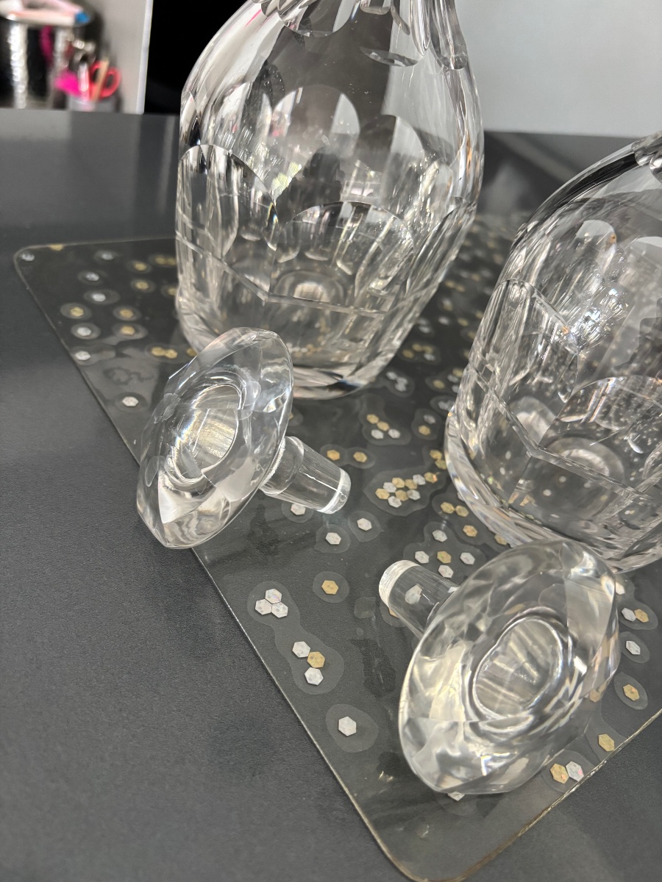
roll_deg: -19.6
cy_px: 441
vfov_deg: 67.3
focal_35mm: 26
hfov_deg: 53.1
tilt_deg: -40.4
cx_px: 331
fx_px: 663
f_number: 1.6
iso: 400
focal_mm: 5.96
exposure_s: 1/60
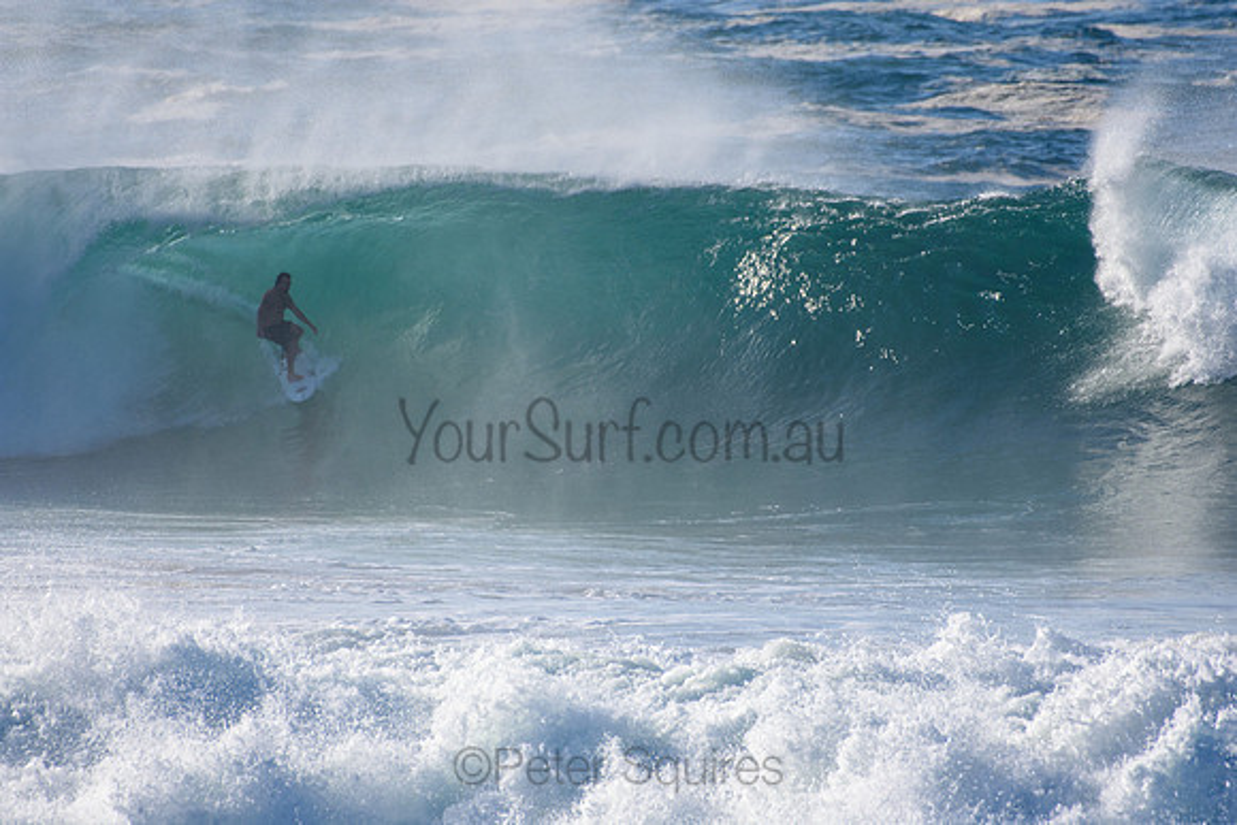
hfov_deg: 2.7
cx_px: 618
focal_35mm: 750
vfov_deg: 1.8
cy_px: 412
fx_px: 25776
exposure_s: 1/2000
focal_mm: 500
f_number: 5.6
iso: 280
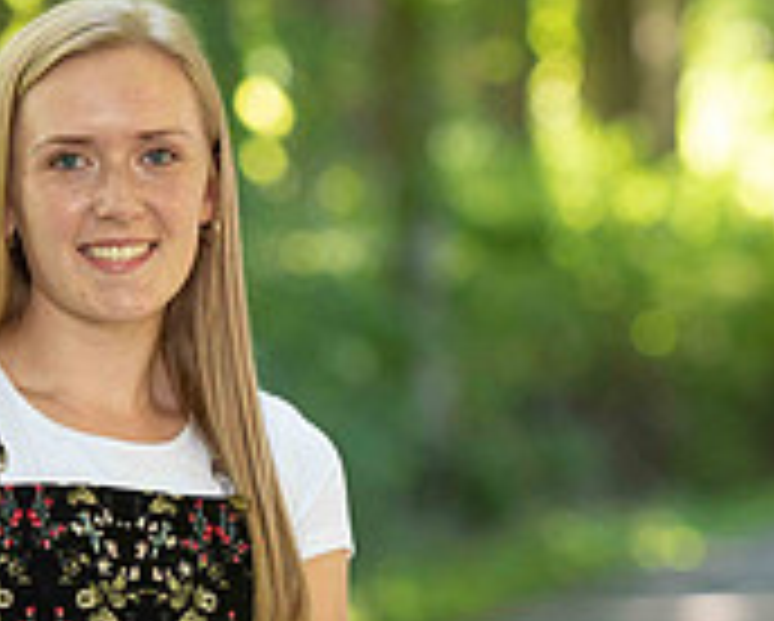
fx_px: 10160
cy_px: 574
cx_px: 432
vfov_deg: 3.5
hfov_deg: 4.4
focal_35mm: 443
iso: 640
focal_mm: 140
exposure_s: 1/200
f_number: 3.5
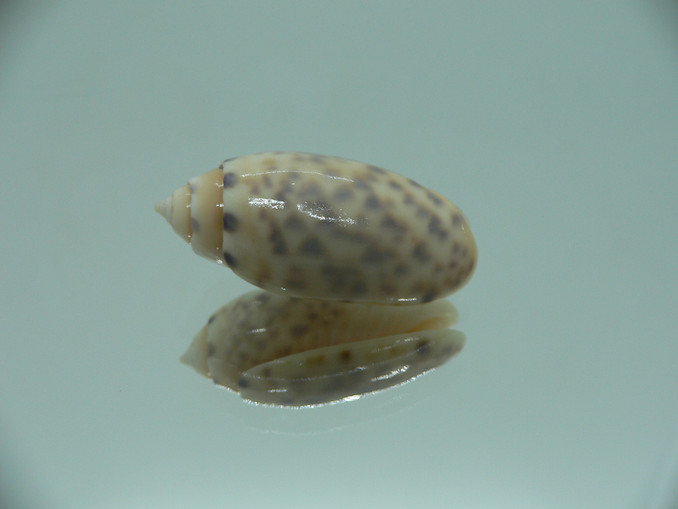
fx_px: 686
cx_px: 339
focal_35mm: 35
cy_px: 254
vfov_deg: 40.7
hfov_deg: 52.6
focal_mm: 4.6
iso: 80
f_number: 2.8
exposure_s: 1/60
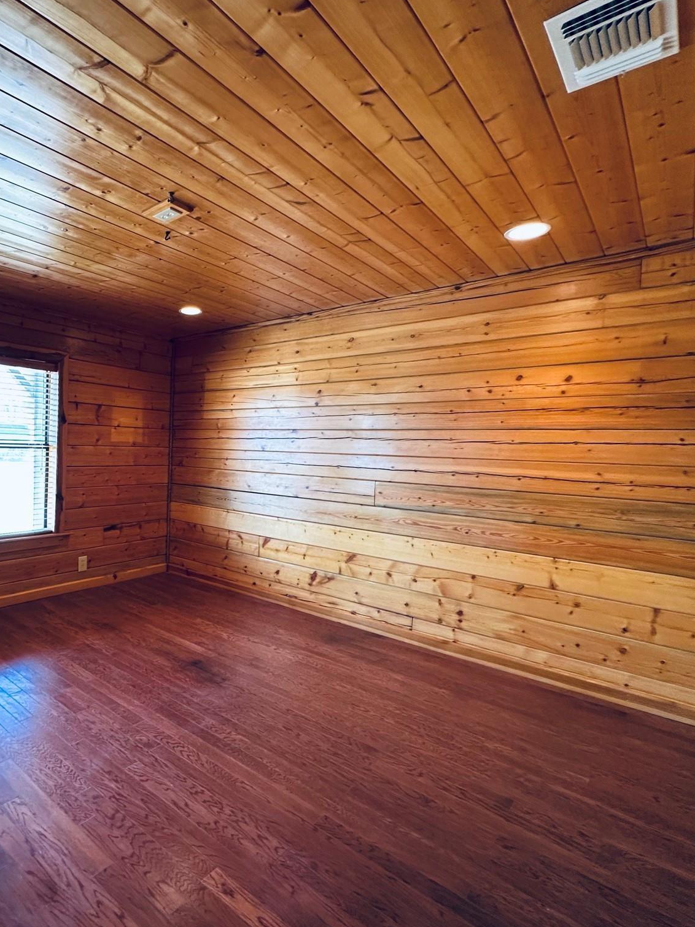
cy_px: 457
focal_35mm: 19
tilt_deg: -1.3
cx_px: 191
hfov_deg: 65.3
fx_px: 509
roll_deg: -1.0
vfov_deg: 84.7
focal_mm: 2.22
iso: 200
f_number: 2.2
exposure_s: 1/60
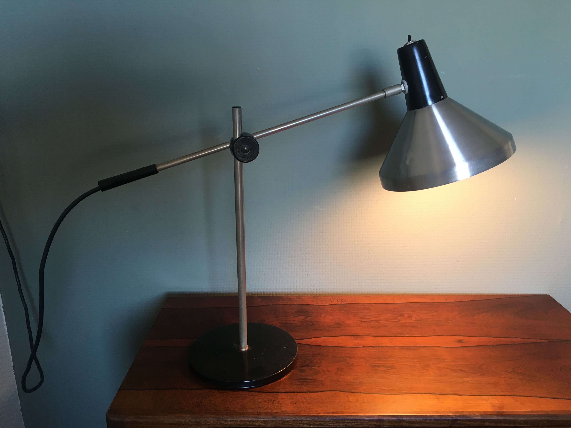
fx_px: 478
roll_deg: -0.2
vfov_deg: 48.2
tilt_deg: -15.7
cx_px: 286
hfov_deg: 61.7
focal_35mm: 29
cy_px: 214
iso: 100
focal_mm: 4.15
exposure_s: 1/33
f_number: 2.2
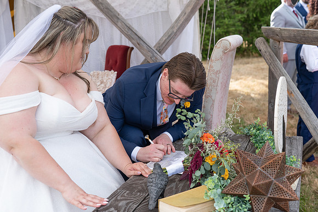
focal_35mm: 49
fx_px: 433
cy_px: 106
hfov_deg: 40.3
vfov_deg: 27.5
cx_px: 159
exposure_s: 1/500
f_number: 5
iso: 400
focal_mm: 49
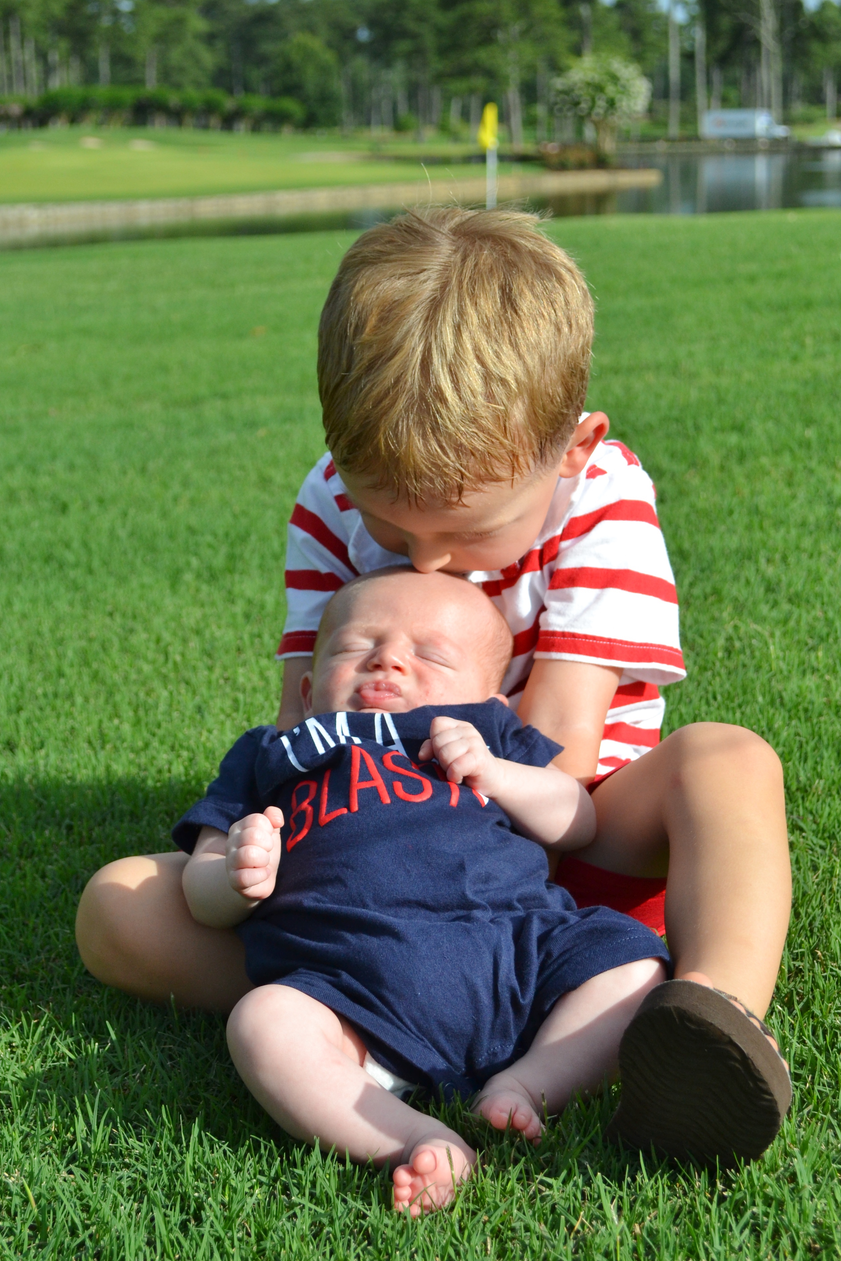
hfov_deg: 19.5
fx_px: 2453
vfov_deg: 28.8
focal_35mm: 70
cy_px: 684
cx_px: 431
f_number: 5.6
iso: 400
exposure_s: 1/1600
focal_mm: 38
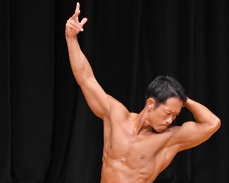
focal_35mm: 678
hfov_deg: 2.9
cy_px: 166
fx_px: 4591
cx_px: 137
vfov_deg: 2.3
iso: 4000
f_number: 5.6
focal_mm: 200
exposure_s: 1/400
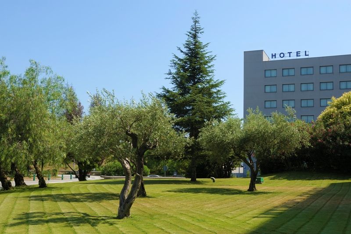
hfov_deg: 46.4
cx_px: 176
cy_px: 117
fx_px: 409
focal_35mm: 42
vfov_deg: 31.8
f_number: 13
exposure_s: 1/125
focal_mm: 42
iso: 200
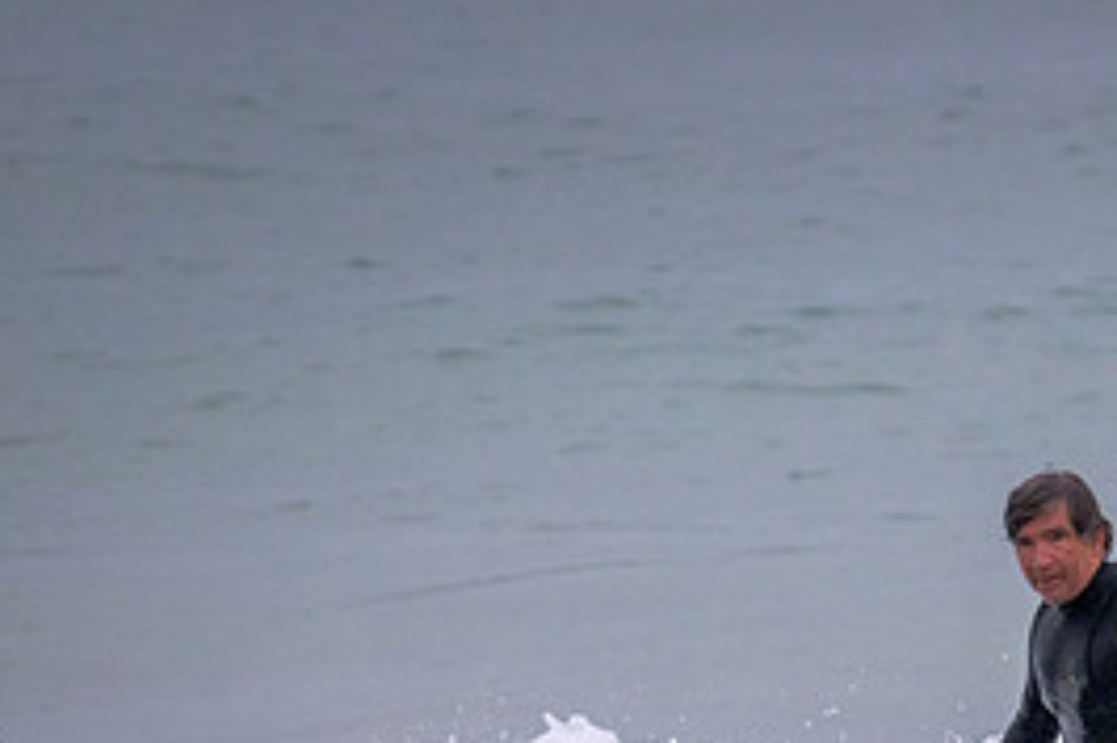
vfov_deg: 1.0
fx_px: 43969
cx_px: 1092
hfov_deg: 1.5
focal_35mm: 1418
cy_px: 795
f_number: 11
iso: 5000
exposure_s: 1/1250
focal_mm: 650
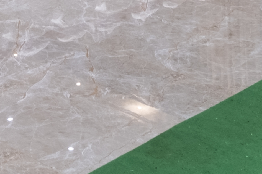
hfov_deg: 20.7
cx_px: 42
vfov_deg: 12.1
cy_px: -201
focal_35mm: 97
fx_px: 706
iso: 320
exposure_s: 1/13
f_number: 11
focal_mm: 10
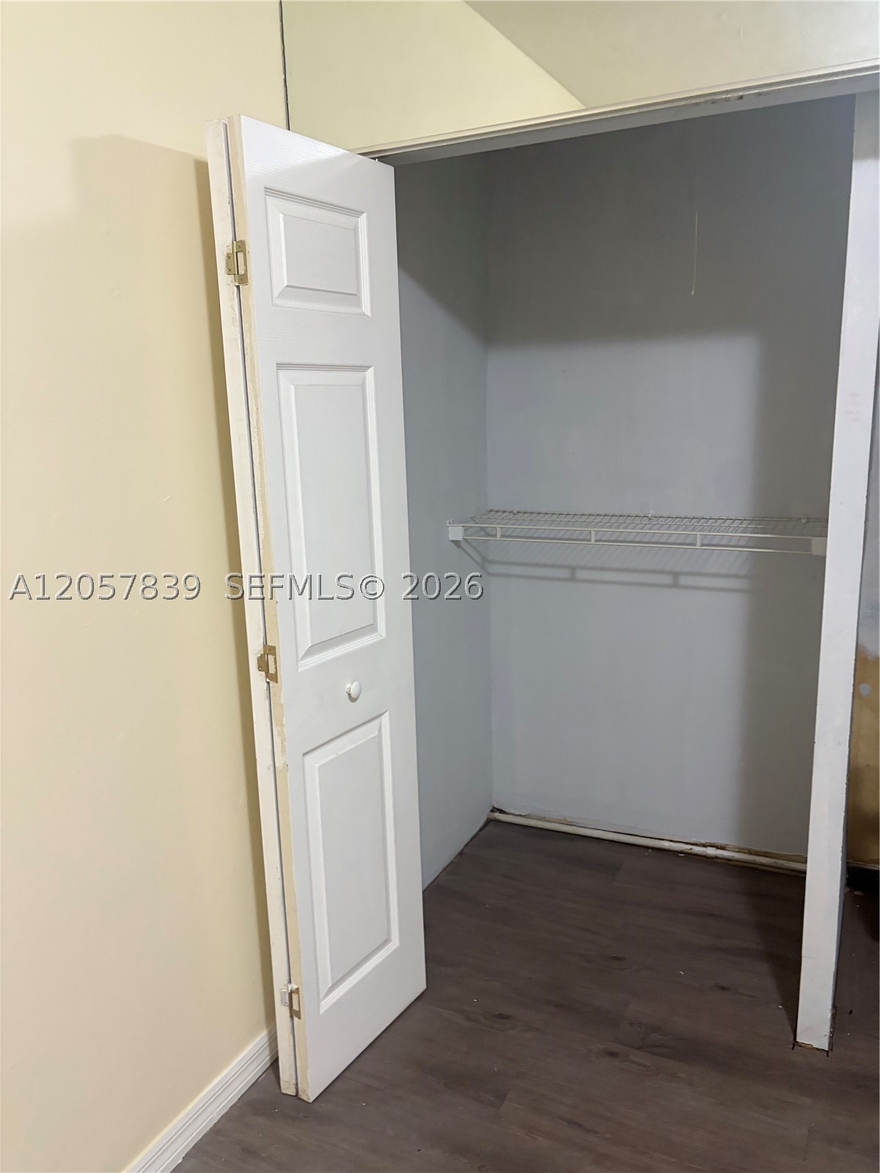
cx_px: 440
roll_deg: -0.4
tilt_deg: -9.4
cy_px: 586
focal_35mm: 26
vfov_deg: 67.3
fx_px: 881
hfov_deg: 53.1
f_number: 1.6
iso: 250
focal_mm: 5.96
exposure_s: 1/60
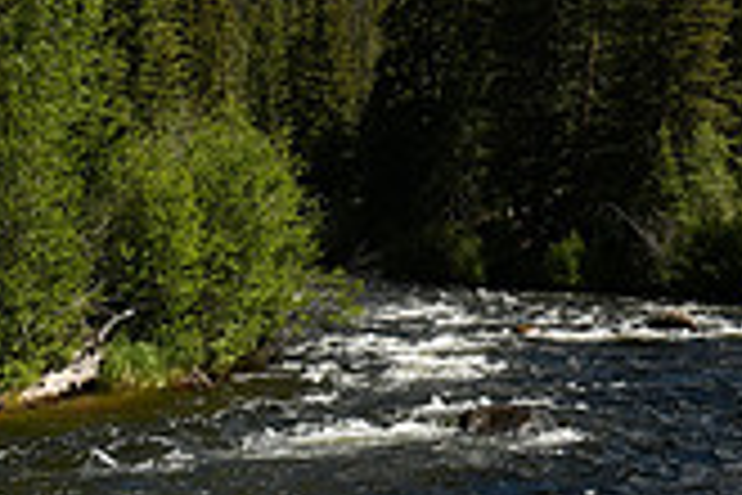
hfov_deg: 20.8
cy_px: -331
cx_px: 742
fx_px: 1958
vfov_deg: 13.3
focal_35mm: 95
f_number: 8
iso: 100
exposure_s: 1/320
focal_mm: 18
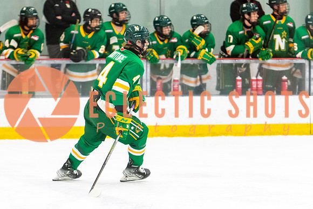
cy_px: 105
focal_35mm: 243
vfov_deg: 5.7
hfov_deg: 8.5
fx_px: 2114
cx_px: 111
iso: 3200
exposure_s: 1/800
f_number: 2.8
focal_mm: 125
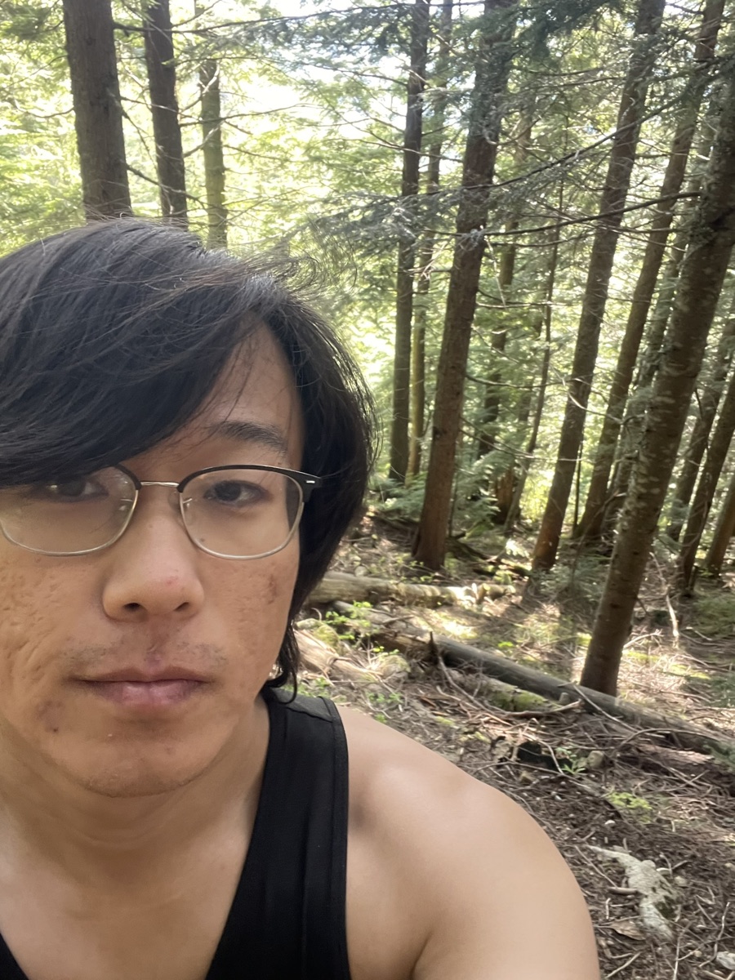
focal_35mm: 30
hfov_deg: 46.8
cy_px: 490
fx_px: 849
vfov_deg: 60.0
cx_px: 368
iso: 400
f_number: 2.2
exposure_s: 1/48
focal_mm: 2.71
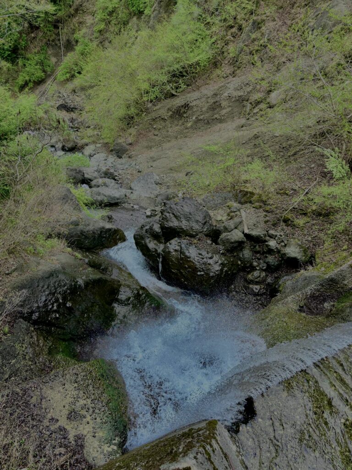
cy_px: 235
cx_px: 176
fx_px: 353
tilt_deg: -45.1
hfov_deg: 53.1
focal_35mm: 26
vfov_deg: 67.3
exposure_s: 1/331
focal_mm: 5.96
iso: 50
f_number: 1.6
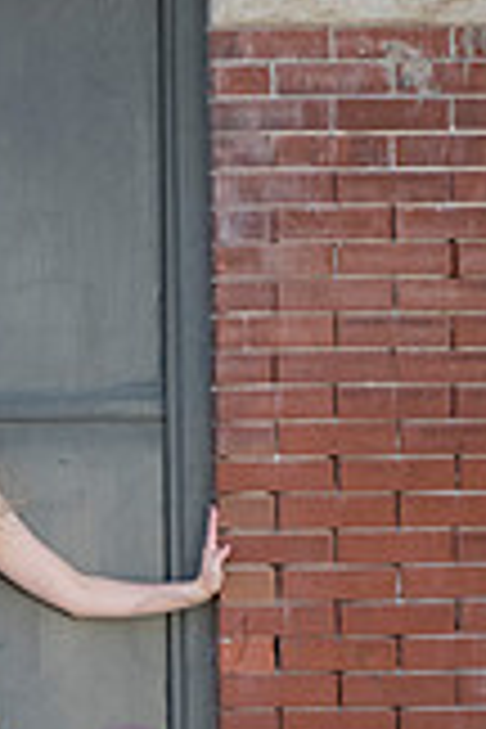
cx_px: -94
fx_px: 5609
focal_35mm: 277
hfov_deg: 4.9
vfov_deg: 7.4
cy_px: 792
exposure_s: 1/1000
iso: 800
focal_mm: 100
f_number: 4.5
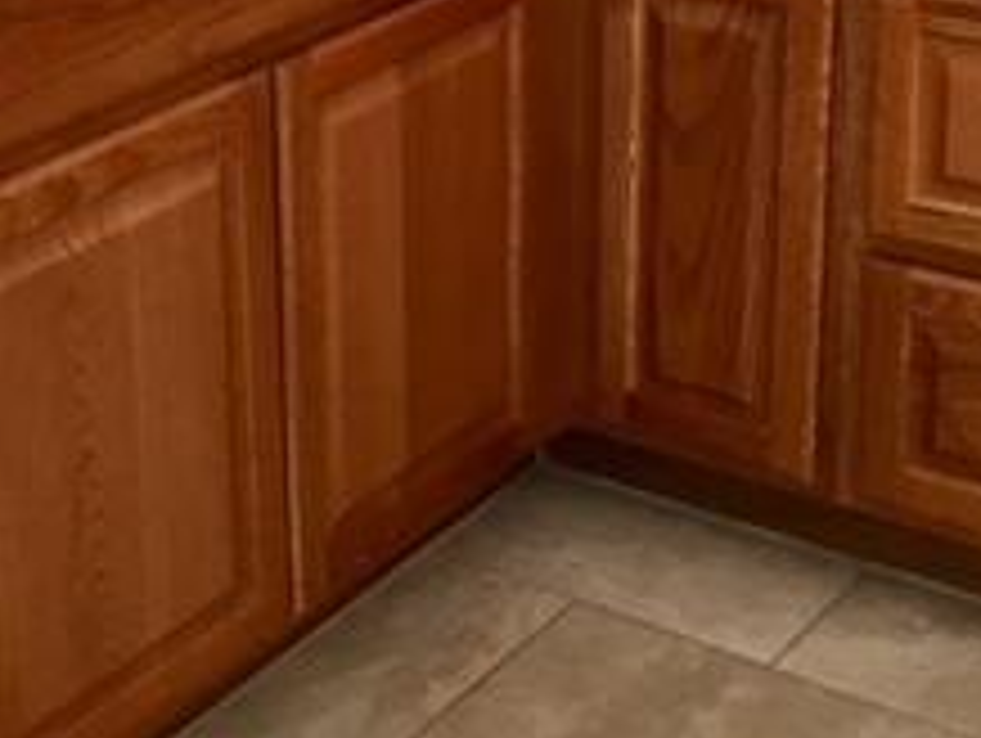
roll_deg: +2.9
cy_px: 22
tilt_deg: -17.2
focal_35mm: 85
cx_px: 212
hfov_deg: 22.7
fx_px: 2412
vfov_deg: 17.1
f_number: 2.2
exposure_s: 1/30
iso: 64
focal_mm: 4.15
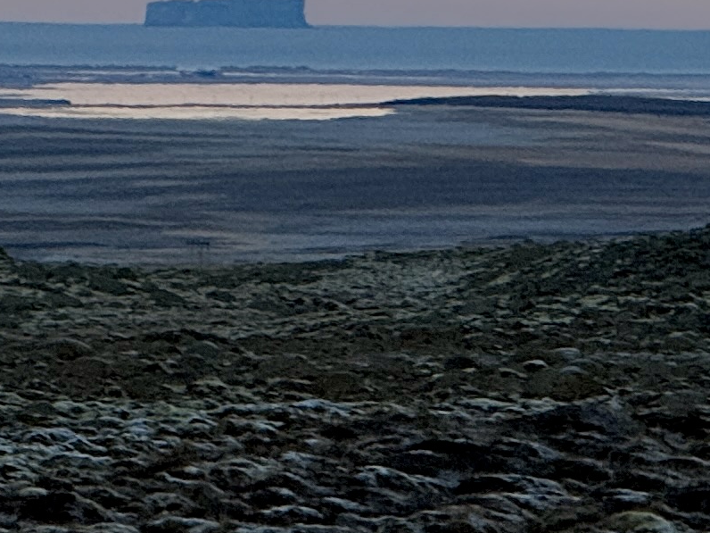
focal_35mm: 608
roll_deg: -0.1
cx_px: 175
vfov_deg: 2.4
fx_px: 12471
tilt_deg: +3.1
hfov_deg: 3.3
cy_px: -668
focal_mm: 15.66
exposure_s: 1/586
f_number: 2.8
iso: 50
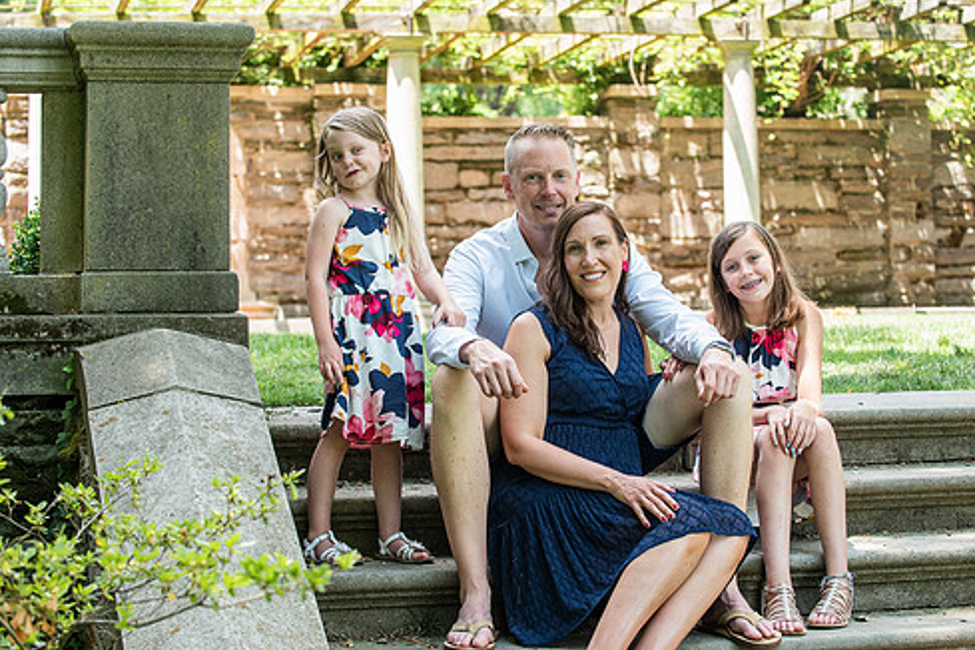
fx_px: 2248
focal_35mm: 83
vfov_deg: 16.5
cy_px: 334
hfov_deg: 24.5
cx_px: 544
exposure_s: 1/400
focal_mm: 70
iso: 800
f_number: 5
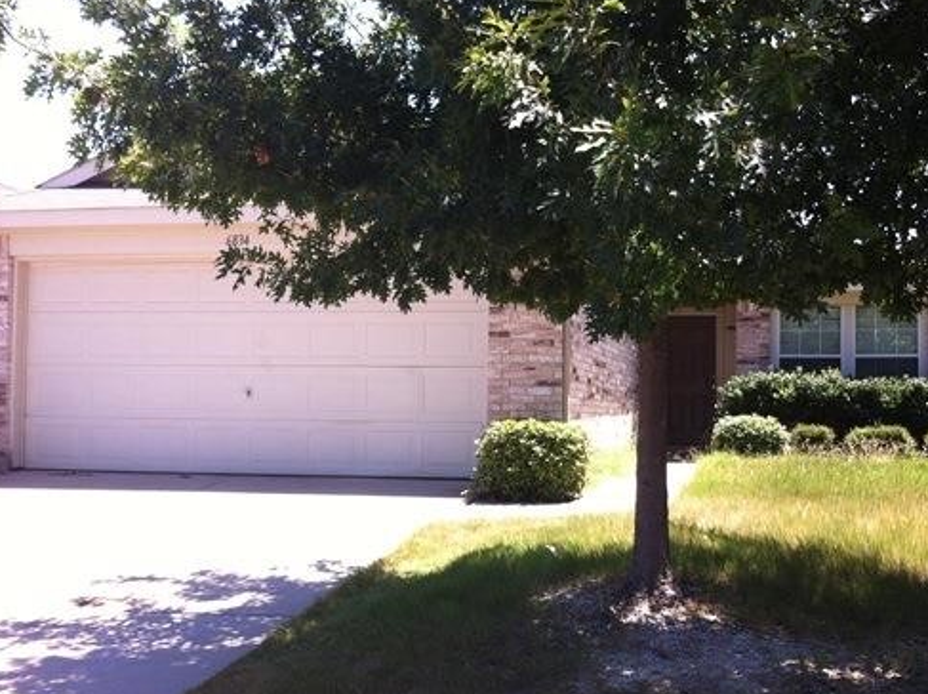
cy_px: 374
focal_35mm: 46
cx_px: 566
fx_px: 1232
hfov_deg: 41.1
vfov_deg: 31.4
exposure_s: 1/347
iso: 80
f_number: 2.8
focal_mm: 3.85
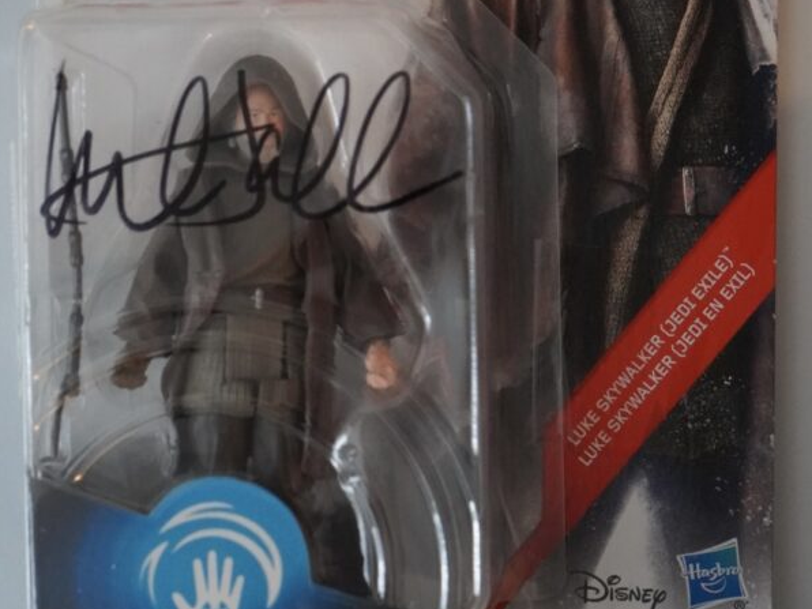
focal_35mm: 101
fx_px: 2369
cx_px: 405
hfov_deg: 19.4
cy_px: 223
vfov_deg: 14.6
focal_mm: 70
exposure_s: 1/125
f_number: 5.6
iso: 12800
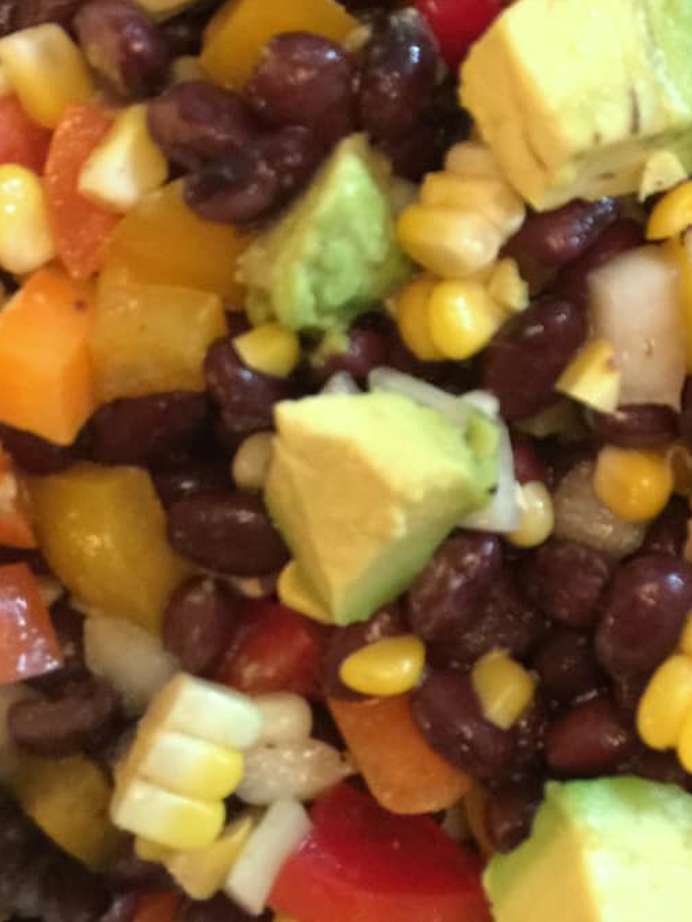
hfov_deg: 20.3
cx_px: 774
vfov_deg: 27.6
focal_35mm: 69
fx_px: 1839
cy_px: 173
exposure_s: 1/8
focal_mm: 4.15
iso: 125
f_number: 2.2
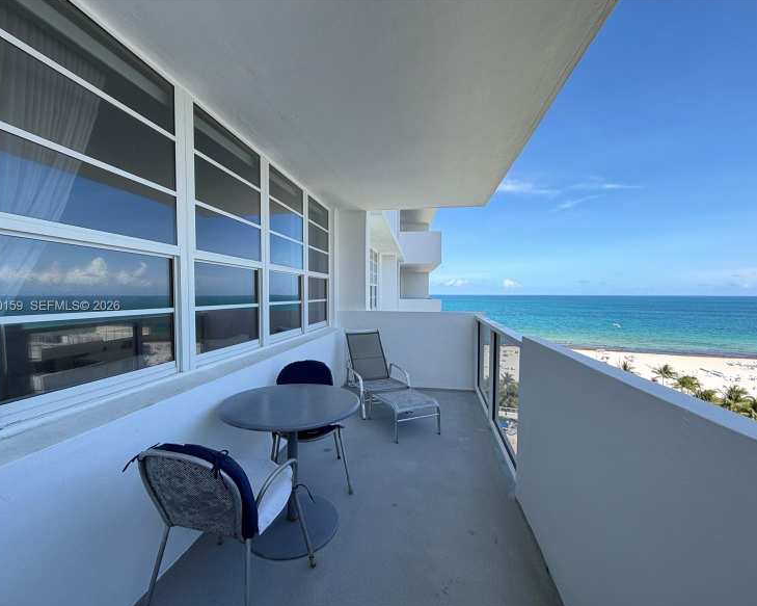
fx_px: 336
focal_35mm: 15
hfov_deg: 96.8
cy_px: 307
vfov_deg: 84.0
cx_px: 374
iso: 40
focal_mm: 2.22
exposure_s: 1/147
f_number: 2.2
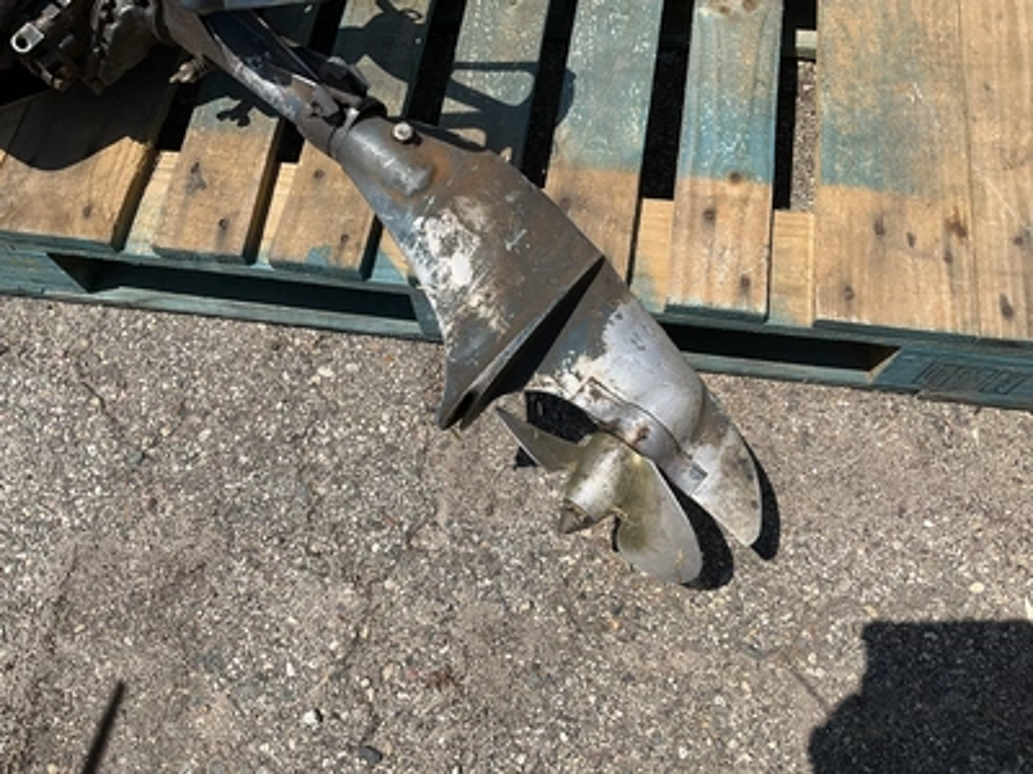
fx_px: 865
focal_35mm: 29
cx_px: 516
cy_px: 387
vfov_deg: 48.2
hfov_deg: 61.7
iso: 25
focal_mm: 3
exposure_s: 1/2320
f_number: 1.8
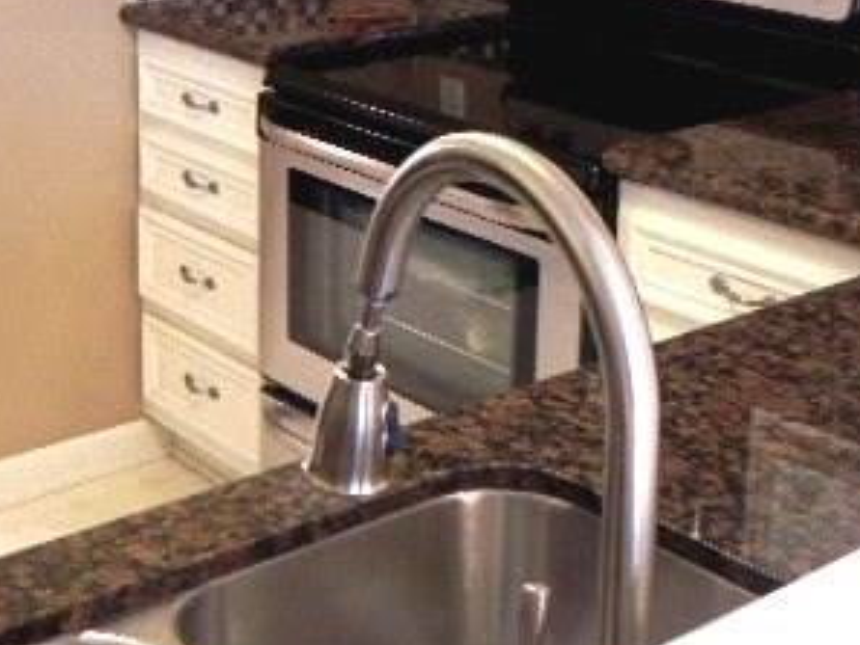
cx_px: 301
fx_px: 1765
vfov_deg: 20.4
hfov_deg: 27.3
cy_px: 78
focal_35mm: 71
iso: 353
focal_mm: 5.9
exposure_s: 1/30
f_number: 2.8
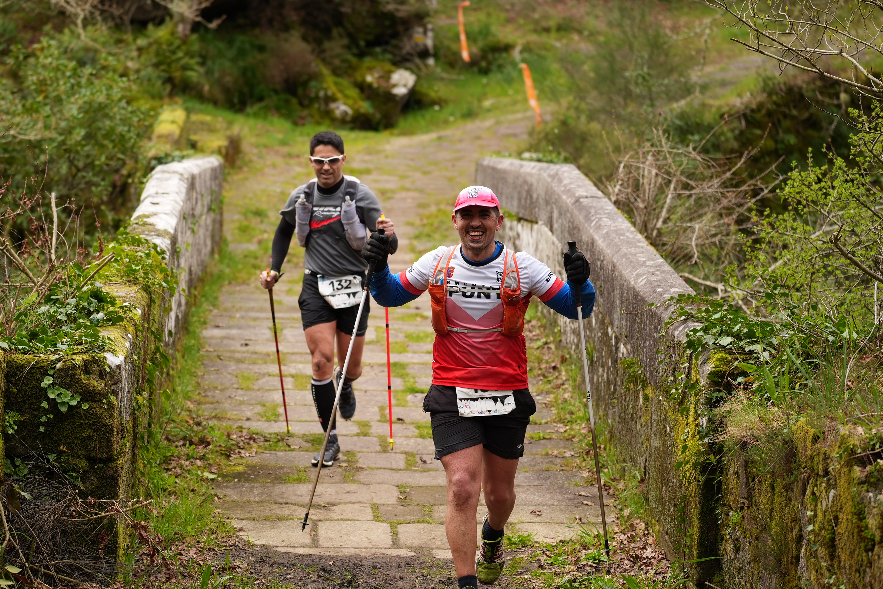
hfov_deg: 17.6
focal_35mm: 116
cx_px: 305
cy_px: 347
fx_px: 2845
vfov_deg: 11.8
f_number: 2.8
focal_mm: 87
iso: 200
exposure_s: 1/1000
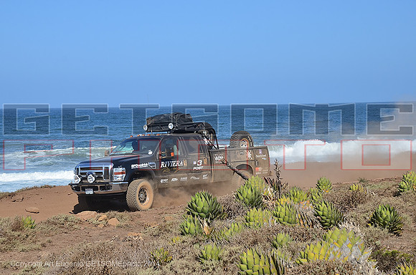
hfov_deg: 27.0
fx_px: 865
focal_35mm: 75
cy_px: 138
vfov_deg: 18.1
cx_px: 208
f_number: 7.1
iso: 200
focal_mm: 50
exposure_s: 1/640
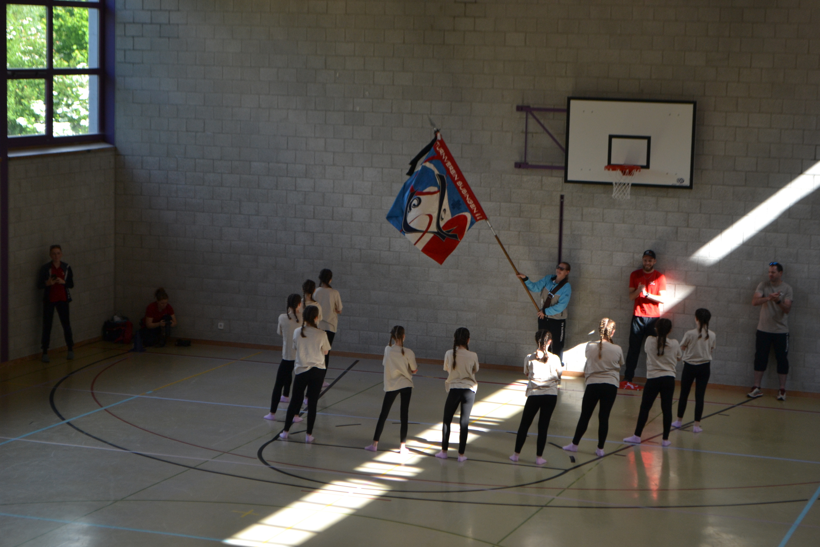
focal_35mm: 82
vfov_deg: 16.6
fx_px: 1879
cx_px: 410
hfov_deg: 24.6
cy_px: 274
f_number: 5.6
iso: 360
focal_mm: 55
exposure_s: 1/125
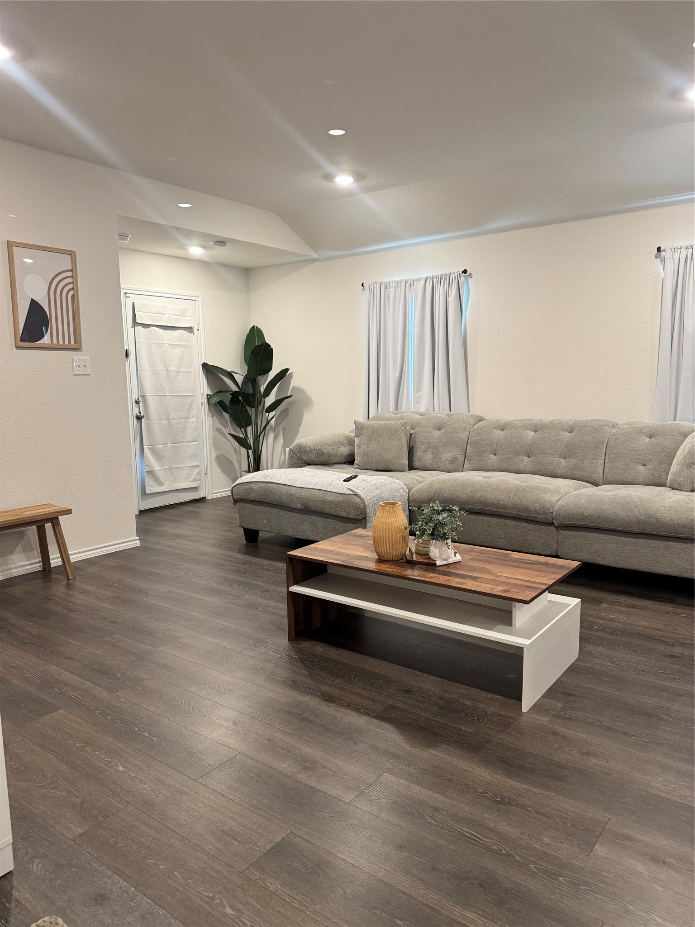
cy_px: 464
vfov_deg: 71.6
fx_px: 642
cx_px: 348
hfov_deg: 56.8
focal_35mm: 24
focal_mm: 6.76
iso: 250
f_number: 1.78
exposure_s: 1/60
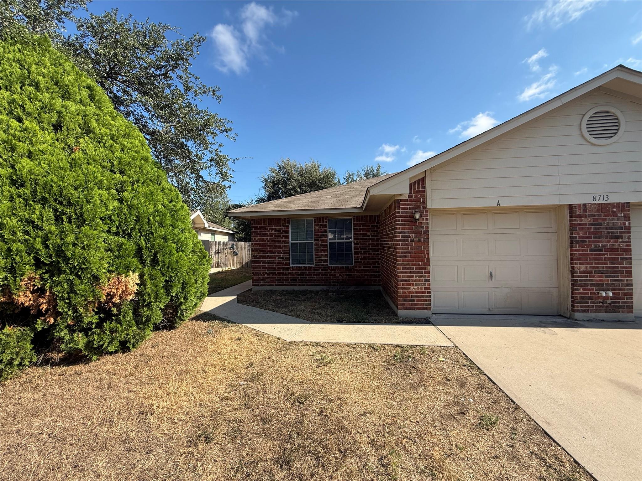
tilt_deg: +0.7
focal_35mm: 14
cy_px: 240
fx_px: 260
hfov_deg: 102.1
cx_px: 321
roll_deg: +0.9
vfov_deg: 85.7
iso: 50
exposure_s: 1/1068
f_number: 2.2
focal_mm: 2.22
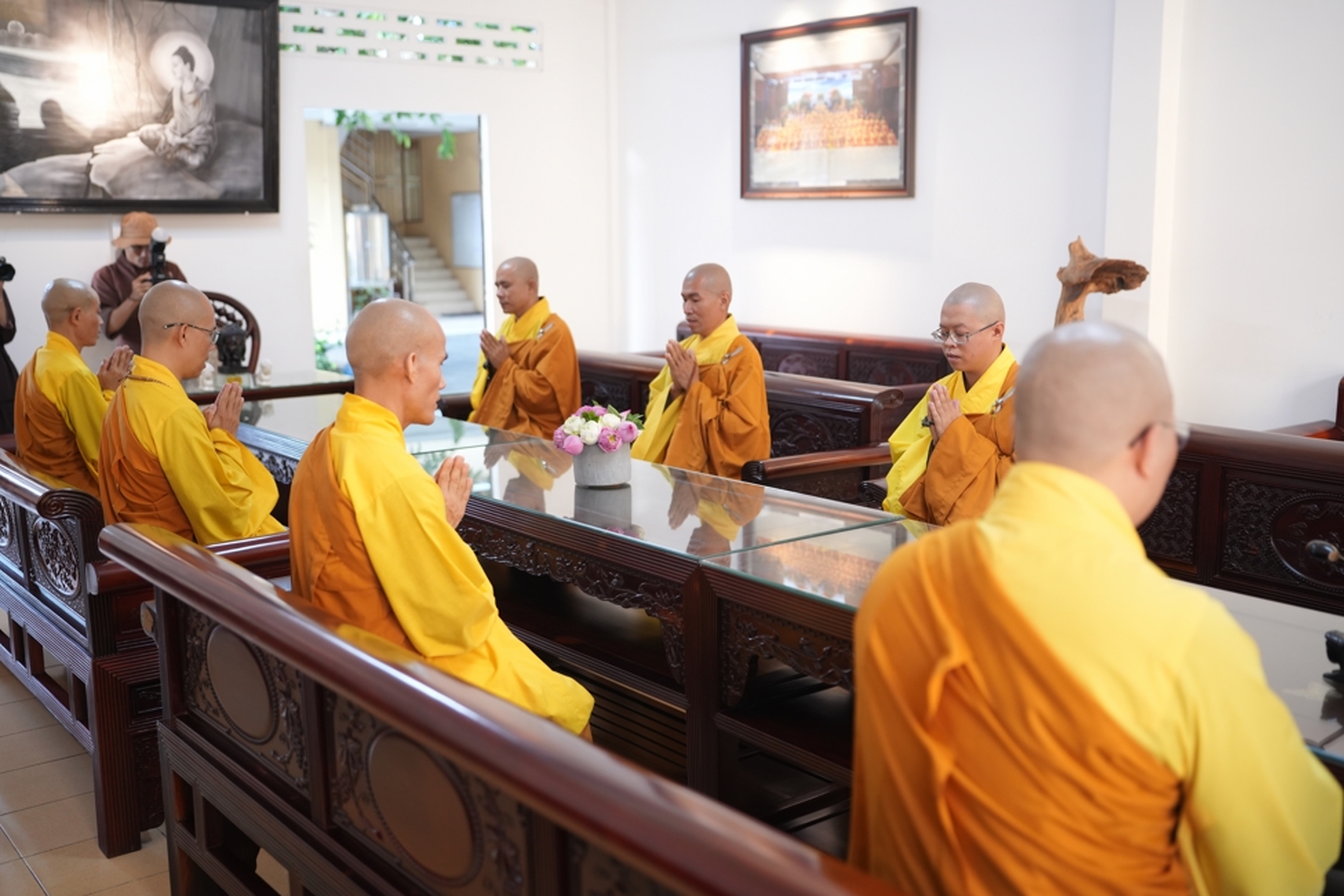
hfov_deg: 51.9
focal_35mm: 37
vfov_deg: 35.9
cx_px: 672
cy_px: 448
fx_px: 1381
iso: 1000
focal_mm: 37
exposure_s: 1/200
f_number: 2
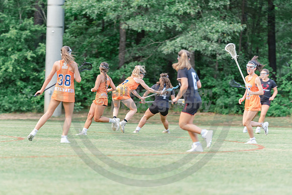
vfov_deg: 4.9
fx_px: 2288
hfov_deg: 7.3
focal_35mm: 282
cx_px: 129
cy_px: 101
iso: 250
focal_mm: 200
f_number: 2.8
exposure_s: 1/160
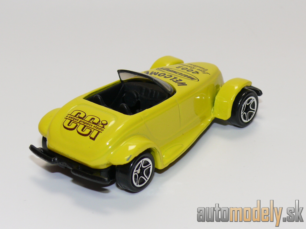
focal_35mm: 103
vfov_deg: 14.4
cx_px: 153
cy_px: 114
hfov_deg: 19.1
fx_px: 911
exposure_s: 1/30
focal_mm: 13.6
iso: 100
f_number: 4
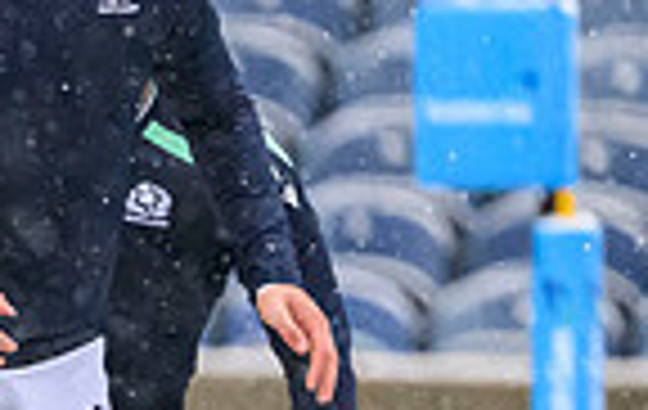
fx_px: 43474
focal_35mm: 2454
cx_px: -941
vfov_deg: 0.5
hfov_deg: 0.9
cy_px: 793
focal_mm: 400
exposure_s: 1/1600
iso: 8000
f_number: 3.5
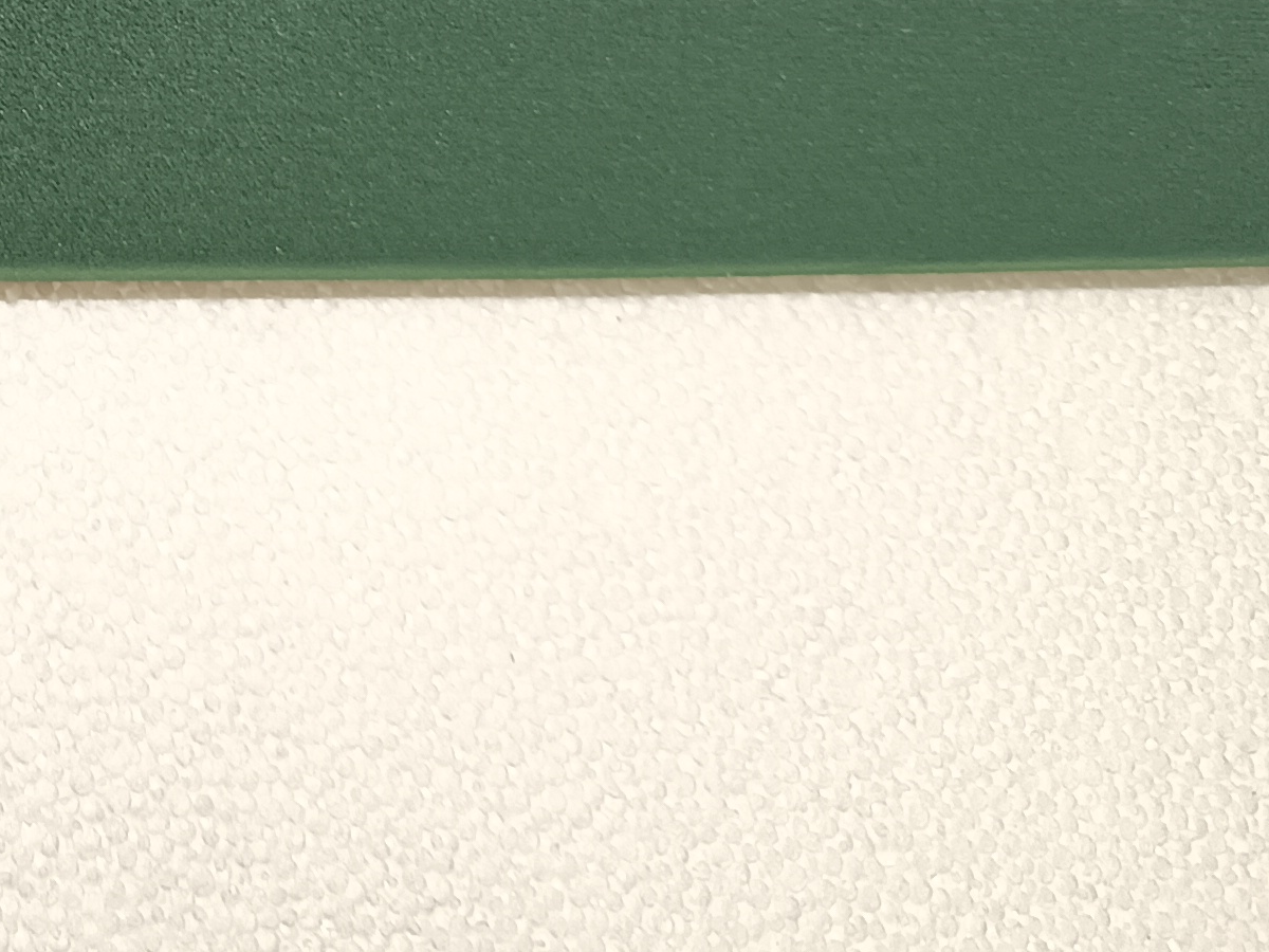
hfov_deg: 21.5
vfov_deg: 16.5
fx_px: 2933
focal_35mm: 80
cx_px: -483
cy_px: -539
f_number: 1.7
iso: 364
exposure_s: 1/33.3
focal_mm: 5.27
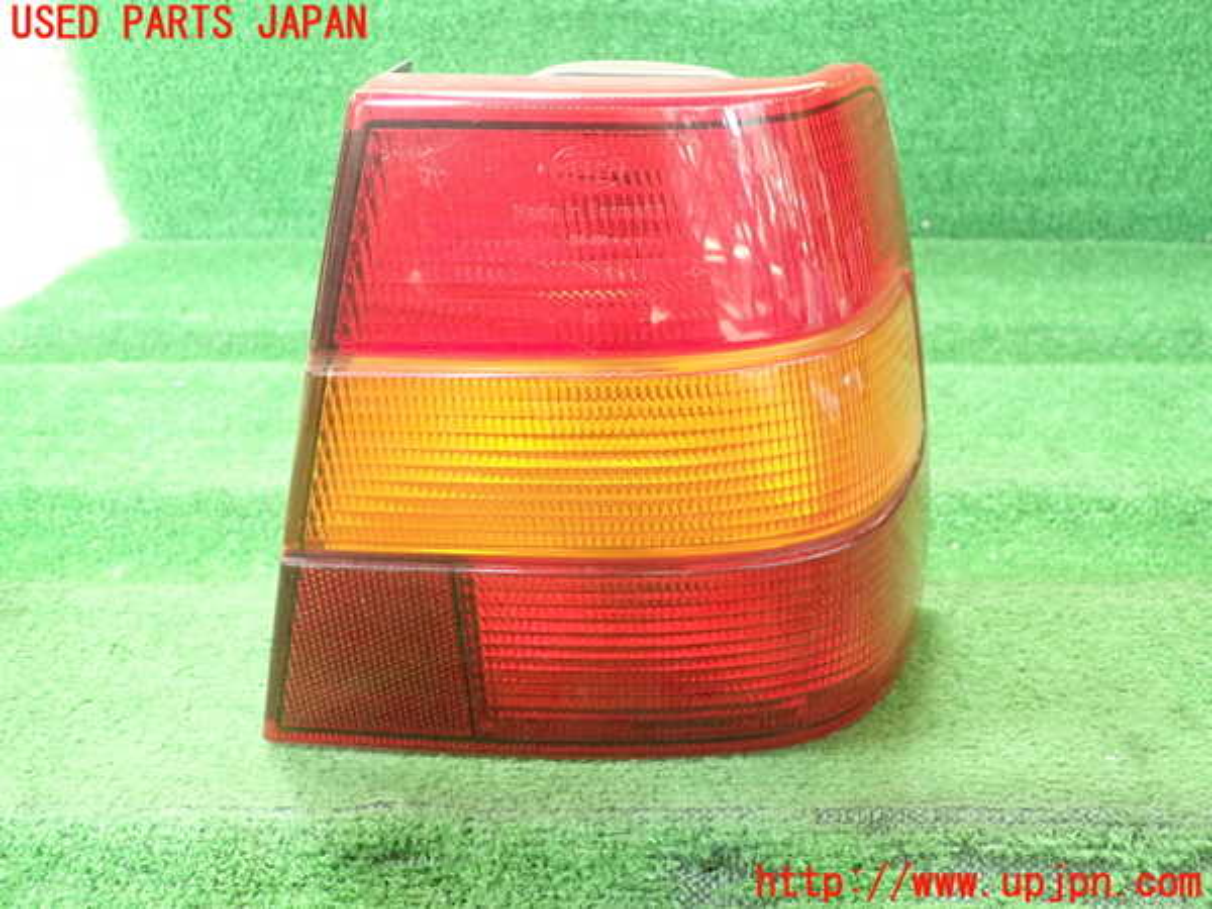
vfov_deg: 46.8
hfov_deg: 60.0
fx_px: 1050
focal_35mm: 30
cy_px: 454
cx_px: 606
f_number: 2.3
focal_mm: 5.5
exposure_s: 1/100
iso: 800
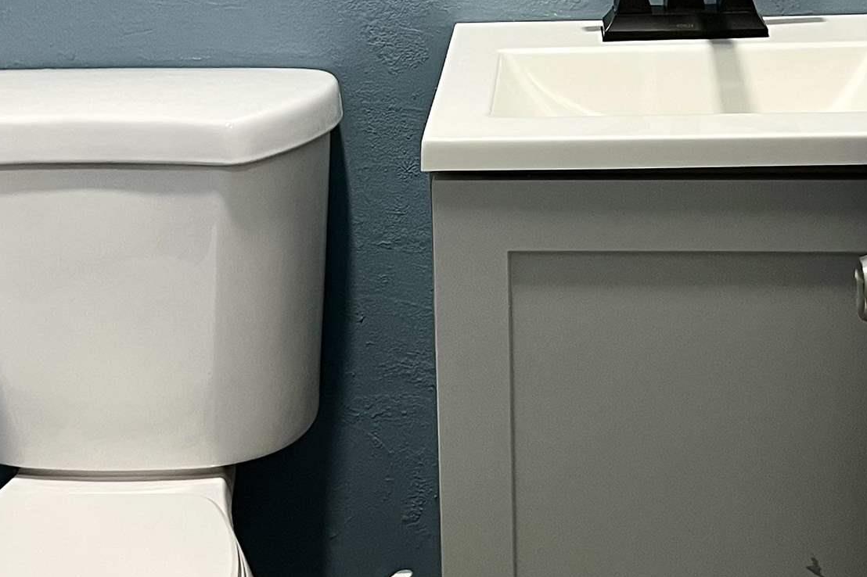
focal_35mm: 75
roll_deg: +2.3
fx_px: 1806
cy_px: 110
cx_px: 469
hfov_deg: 27.0
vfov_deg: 18.0
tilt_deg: -15.9
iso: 200
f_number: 1.6
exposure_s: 1/60
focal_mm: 5.1
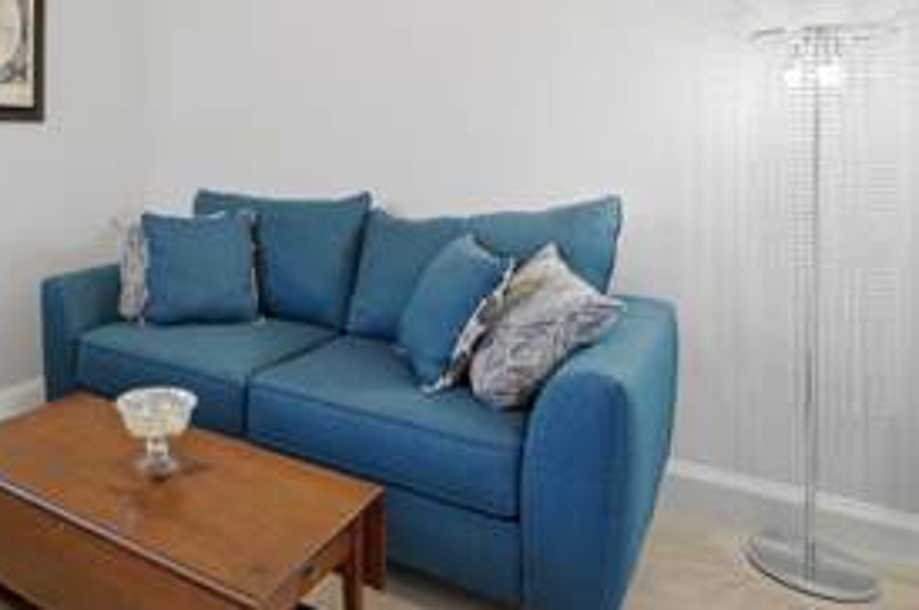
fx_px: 736
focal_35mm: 29
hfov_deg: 60.3
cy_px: 132
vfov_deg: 43.2
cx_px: 225
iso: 2500
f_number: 8
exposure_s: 1/1000
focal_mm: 16.5
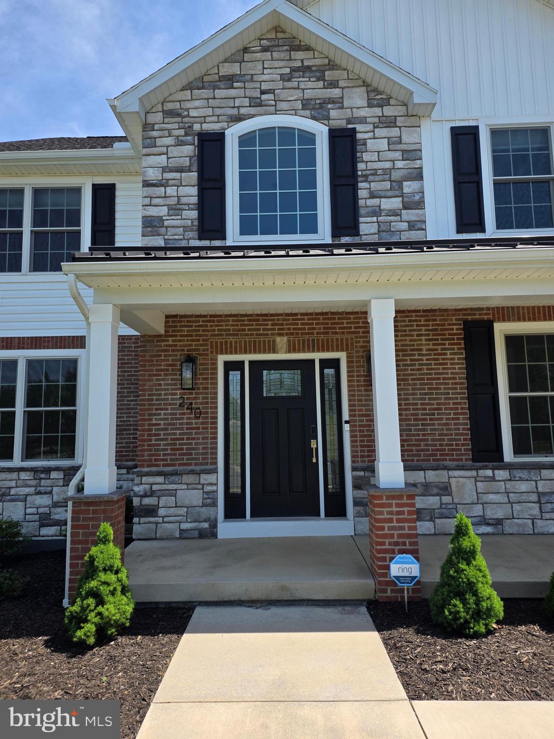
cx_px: 277
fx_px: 491
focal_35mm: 23
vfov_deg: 73.9
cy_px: 370
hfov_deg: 58.9
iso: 80
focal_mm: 6.25
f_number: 1.7
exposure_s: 1/3309
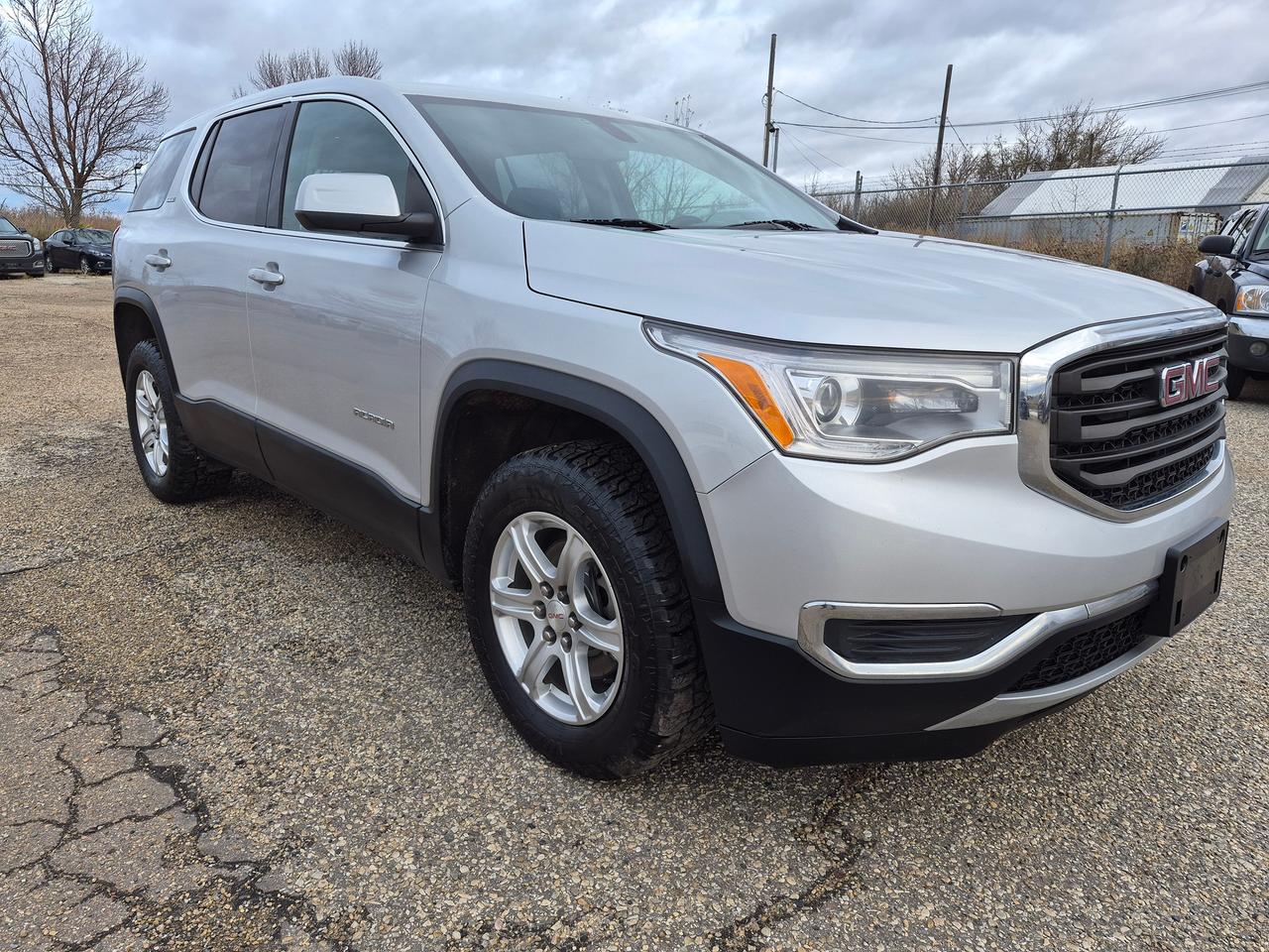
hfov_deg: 73.9
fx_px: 843
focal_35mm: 23
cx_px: 634
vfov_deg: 58.9
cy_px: 476
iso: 80
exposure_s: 1/564
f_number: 1.8
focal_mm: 5.4
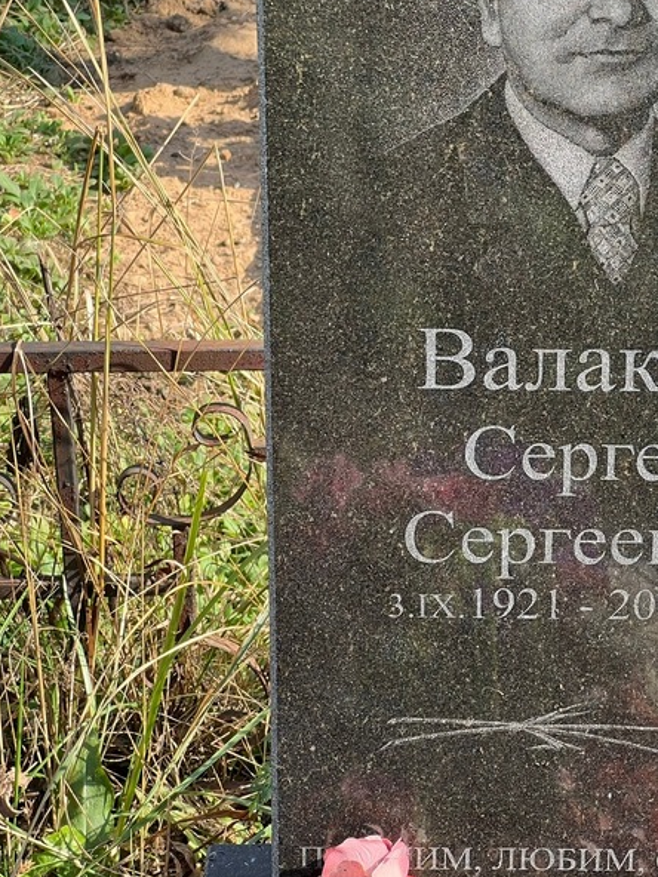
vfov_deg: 18.9
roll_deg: -1.9
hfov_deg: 14.1
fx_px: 2636
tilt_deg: -26.9
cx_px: 590
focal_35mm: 104
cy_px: 440
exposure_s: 1/153
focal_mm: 9
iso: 32
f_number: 2.8
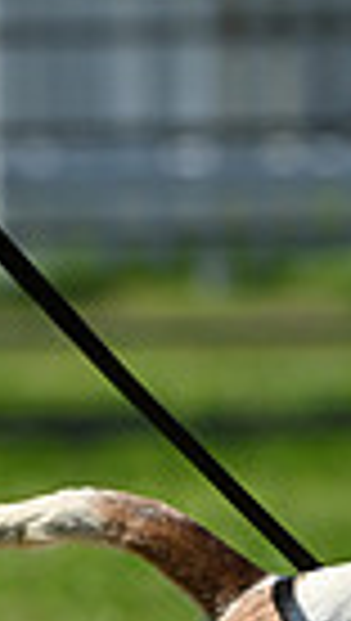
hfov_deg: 2.3
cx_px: 990
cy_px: 736
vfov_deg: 4.0
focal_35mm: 536
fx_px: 8836
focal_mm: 122
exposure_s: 1/1250
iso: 125
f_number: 4.5
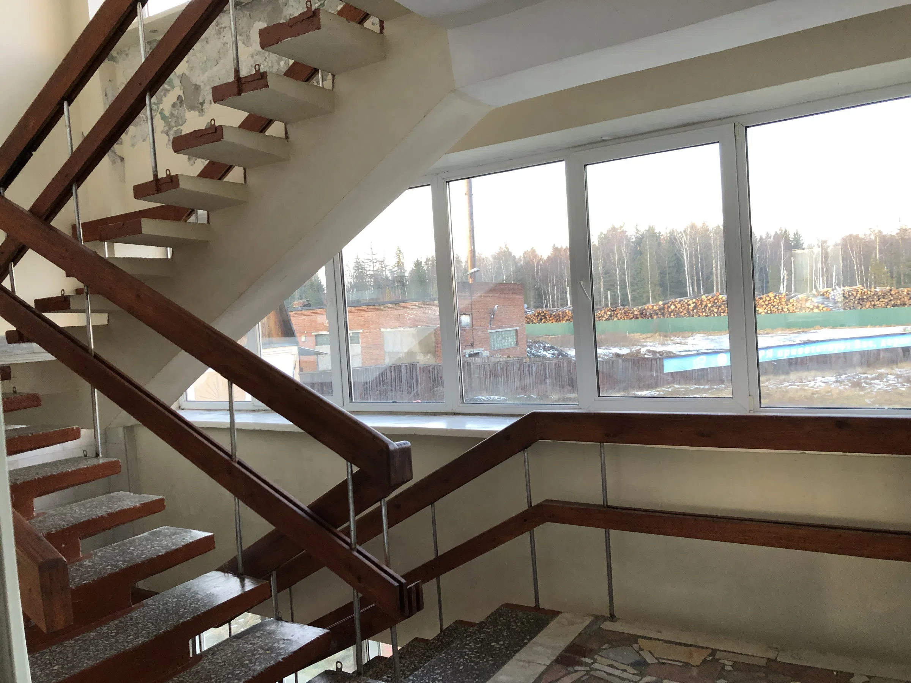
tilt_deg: -1.3
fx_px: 737
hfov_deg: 63.4
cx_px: 456
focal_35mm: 28
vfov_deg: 49.7
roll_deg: +4.1
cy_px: 342
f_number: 1.8
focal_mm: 4
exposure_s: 1/30
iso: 40
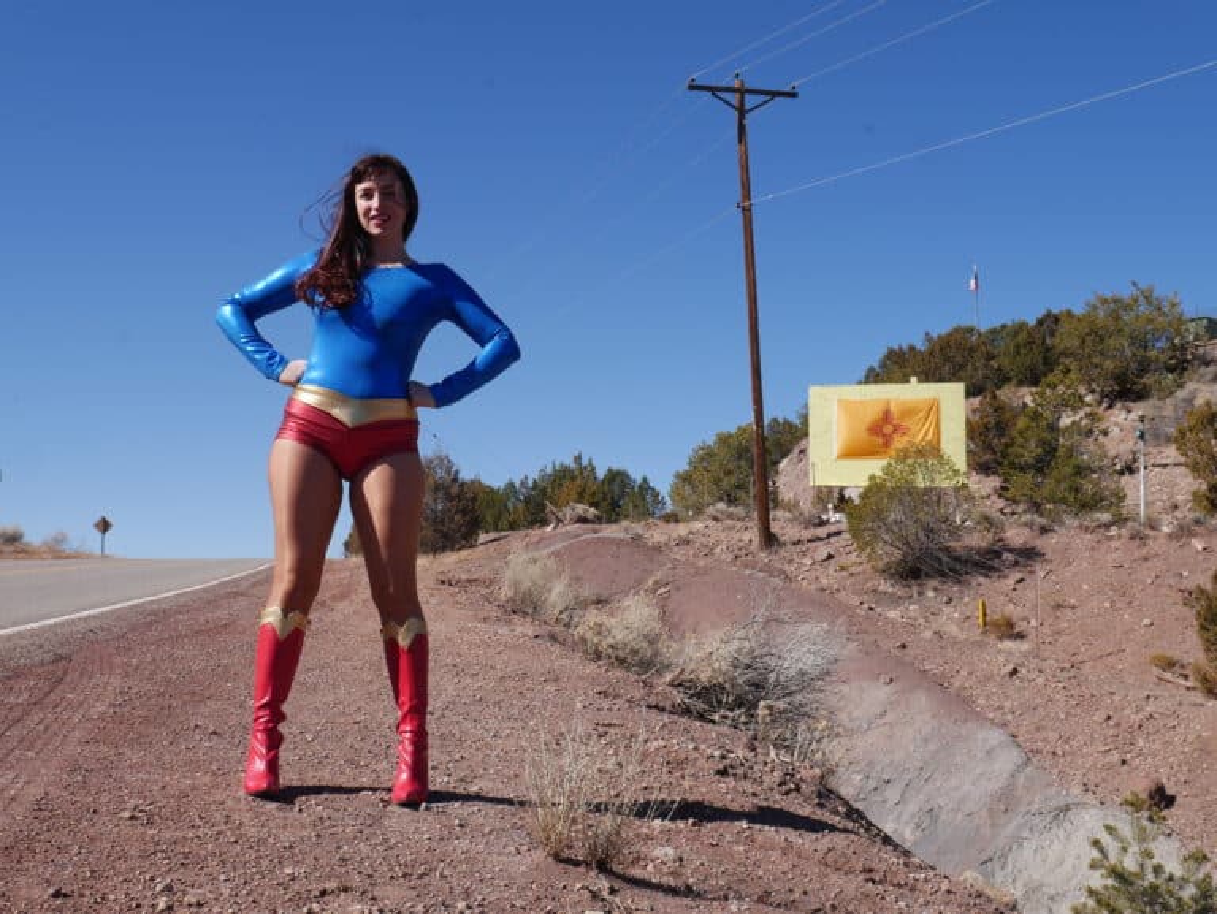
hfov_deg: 46.8
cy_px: 457
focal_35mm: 40
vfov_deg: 36.0
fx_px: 1407
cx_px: 608
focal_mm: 20
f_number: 9
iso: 200
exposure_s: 1/500
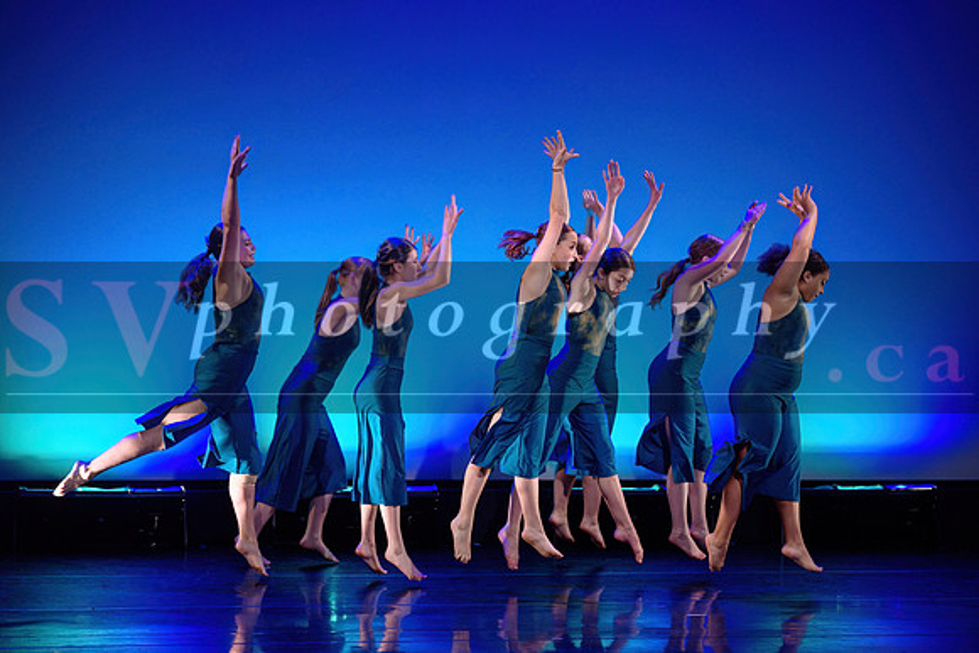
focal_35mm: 120
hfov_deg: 17.0
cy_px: 326
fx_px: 3268
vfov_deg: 11.4
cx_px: 490
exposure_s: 1/320
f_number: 2.8
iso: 1600
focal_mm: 116
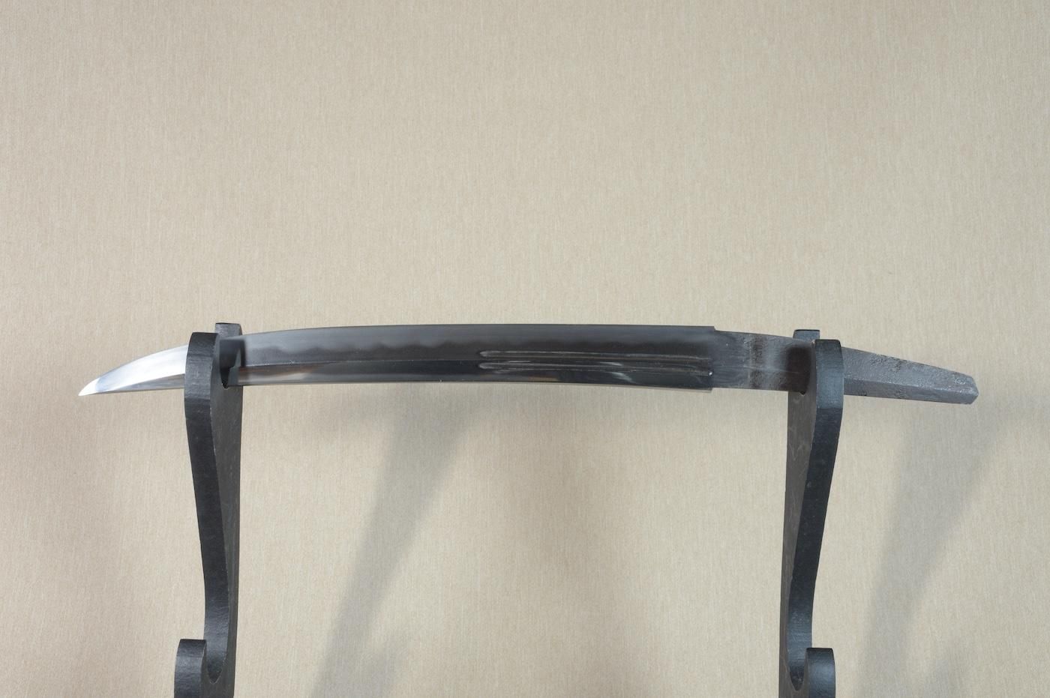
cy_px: 349
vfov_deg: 34.2
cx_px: 525
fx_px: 1137
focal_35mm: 39
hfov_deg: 49.6
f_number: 11
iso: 400
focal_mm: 26
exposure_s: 1/2
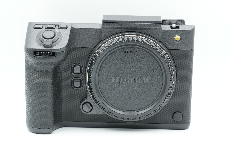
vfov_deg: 15.2
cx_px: 115
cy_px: 76
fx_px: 574
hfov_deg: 22.6
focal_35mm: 90
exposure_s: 1/25
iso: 250
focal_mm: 60
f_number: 11
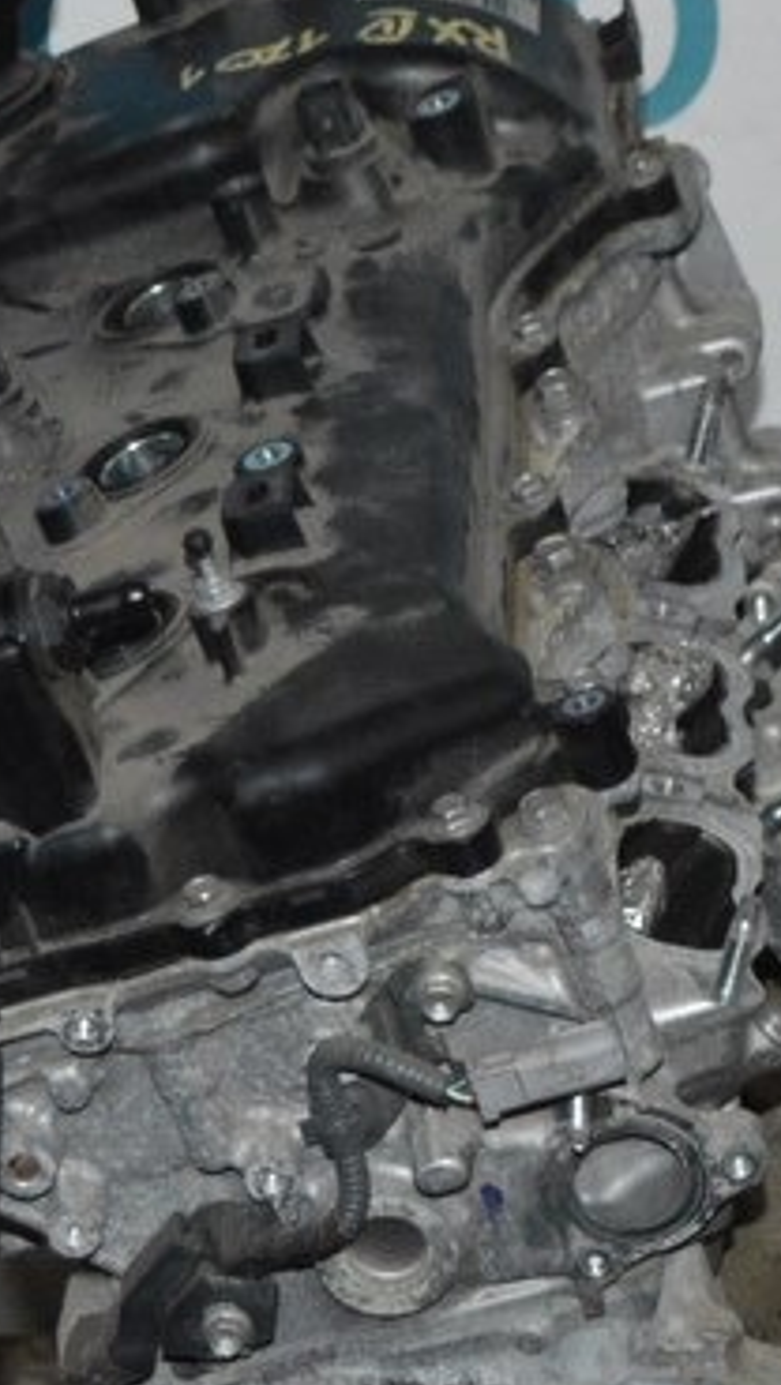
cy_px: 1083
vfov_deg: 14.0
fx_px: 5604
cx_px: 721
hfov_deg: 7.9
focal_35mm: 152
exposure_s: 1/60
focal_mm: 35
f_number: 4.5
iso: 3200
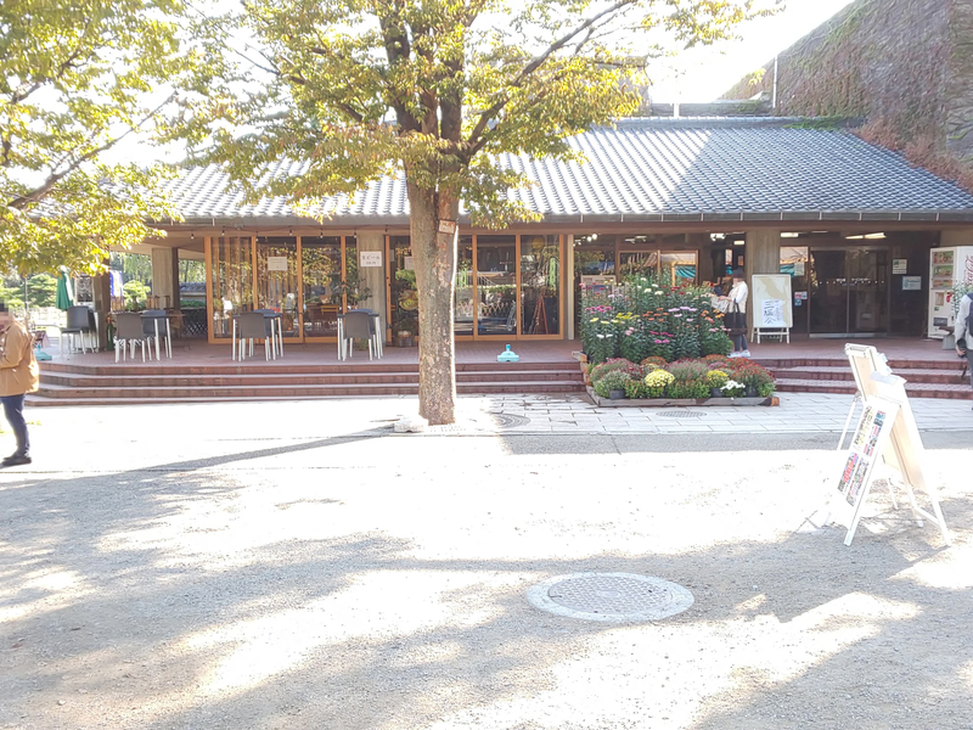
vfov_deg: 66.0
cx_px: 486
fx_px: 562
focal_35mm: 20
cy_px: 365
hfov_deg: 81.7
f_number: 1.94
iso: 36
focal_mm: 3.45
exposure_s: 1/100
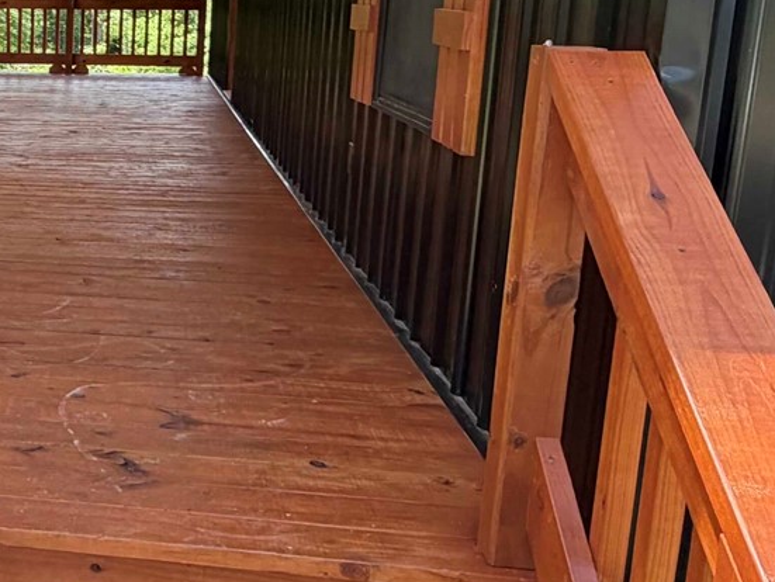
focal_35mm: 52
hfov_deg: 32.4
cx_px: -79
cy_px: 216
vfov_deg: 28.0
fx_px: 1165
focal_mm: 2.22
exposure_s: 1/167
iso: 64
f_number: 2.2
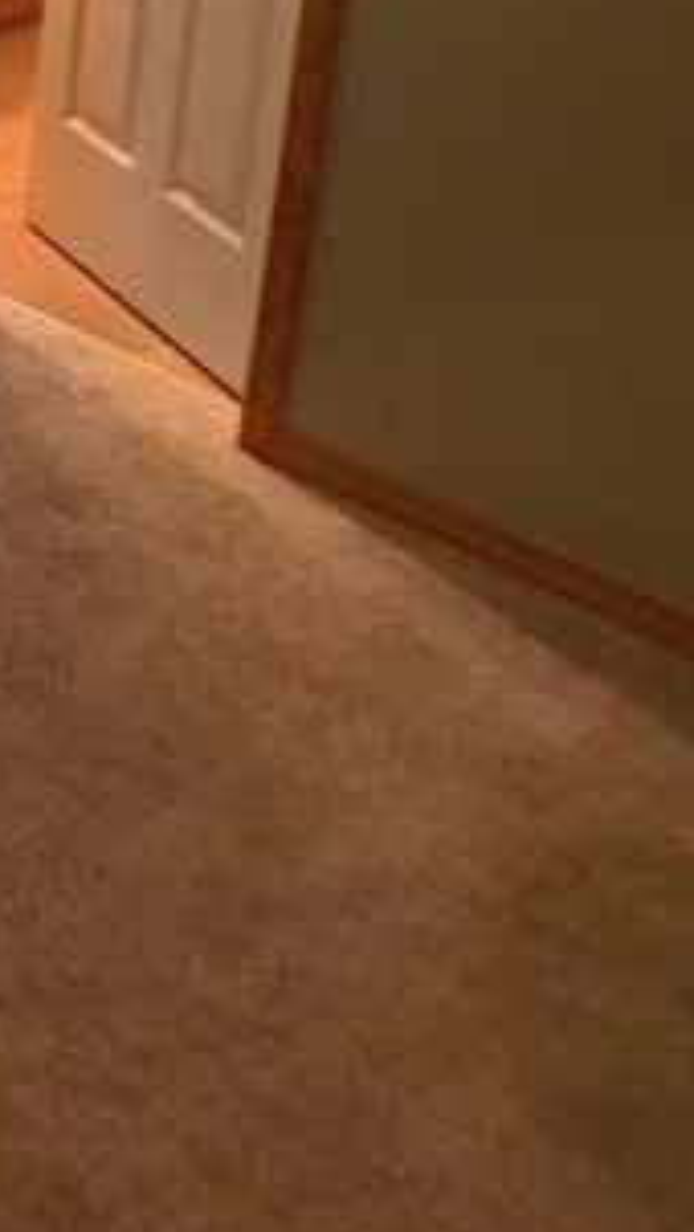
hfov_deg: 10.2
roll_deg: +0.1
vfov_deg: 19.4
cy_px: -24
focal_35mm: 107
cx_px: -837
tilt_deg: -15.0
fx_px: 3499
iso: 80
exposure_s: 1/10
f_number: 2.2
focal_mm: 4.15
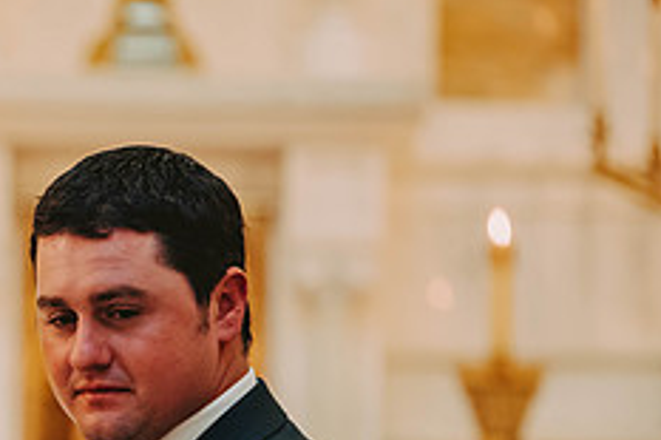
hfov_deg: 5.2
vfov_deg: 3.4
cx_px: -91
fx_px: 7321
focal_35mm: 399
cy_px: 458
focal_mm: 160
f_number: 2.8
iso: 1600
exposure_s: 1/80
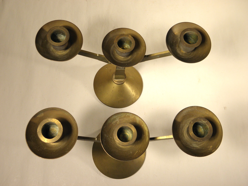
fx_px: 272
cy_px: 93
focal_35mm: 38
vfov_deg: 37.7
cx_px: 124
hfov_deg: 49.0
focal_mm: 6.8
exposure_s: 1/60
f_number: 3.7
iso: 100
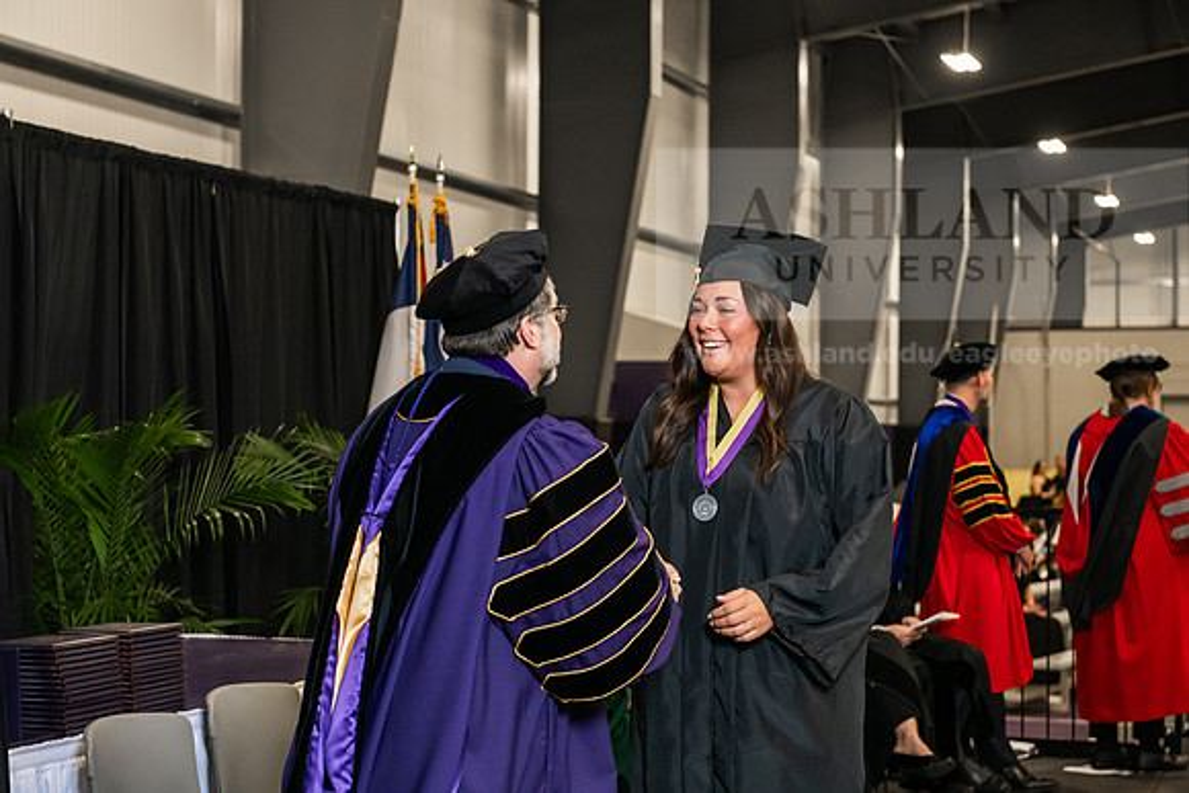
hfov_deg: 28.8
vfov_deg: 19.5
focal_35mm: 70
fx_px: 2312
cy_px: 396
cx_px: 594
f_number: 5
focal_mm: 70
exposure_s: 1/200
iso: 2500
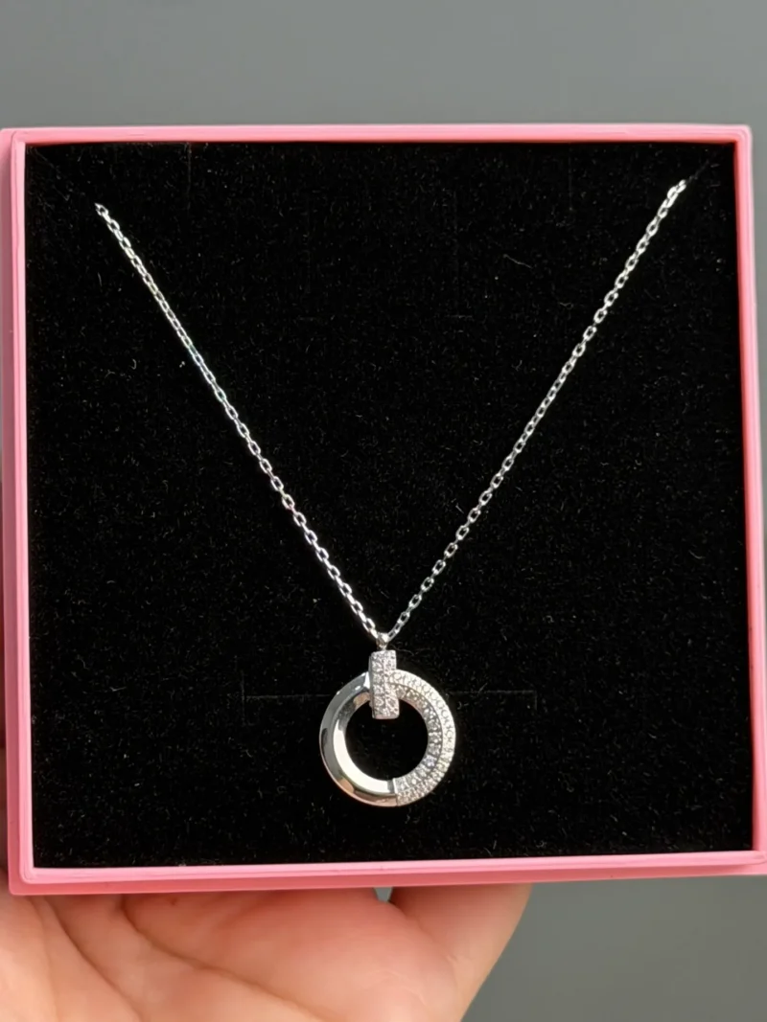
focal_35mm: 48
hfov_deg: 30.3
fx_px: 1418
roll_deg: +0.5
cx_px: 384
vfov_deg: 39.7
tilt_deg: -22.2
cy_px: 511
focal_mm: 6.76
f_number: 1.78
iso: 50
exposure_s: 1/197
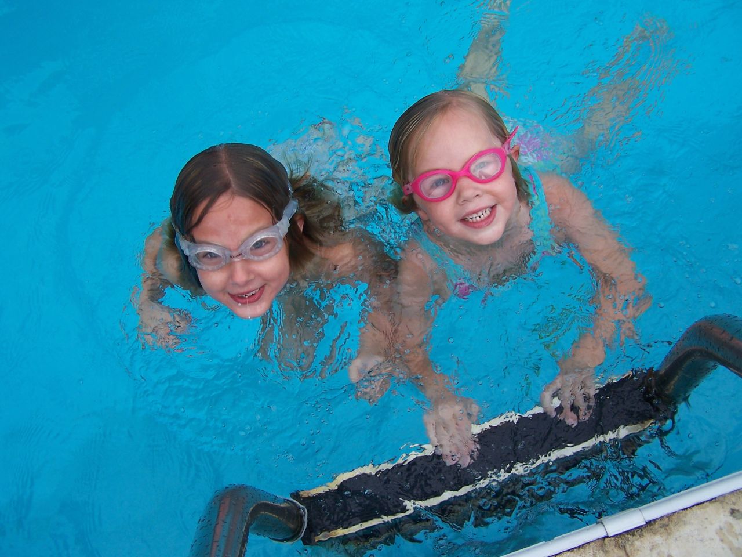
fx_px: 815
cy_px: 278
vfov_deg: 37.7
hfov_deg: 49.0
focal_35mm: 38
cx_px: 371
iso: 80
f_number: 2.8
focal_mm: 6.3
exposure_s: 1/250
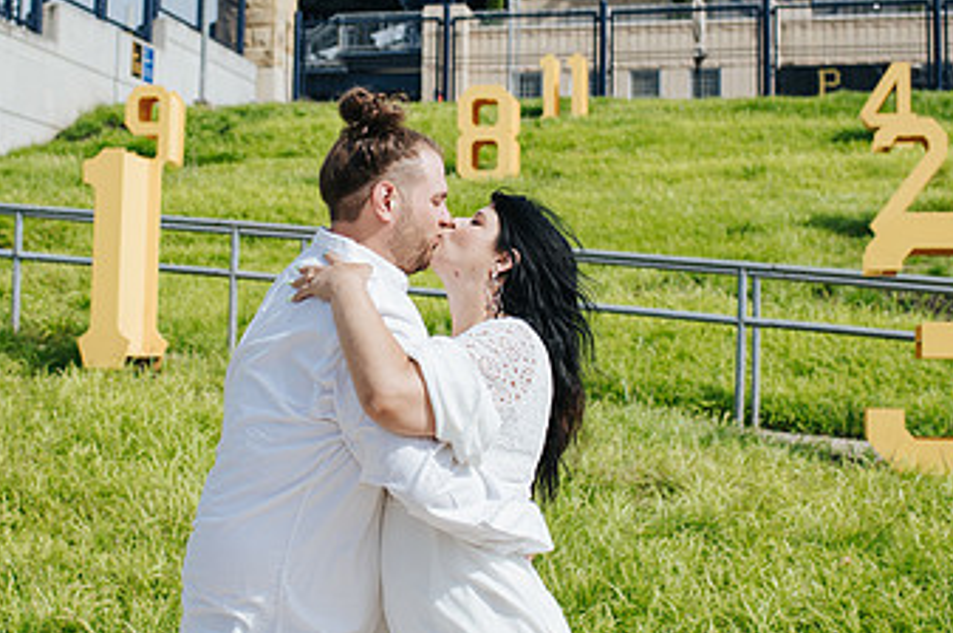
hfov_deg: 32.4
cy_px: 203
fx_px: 1640
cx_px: 410
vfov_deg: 21.8
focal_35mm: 62
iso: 100
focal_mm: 35
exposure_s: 1/1250
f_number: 3.5
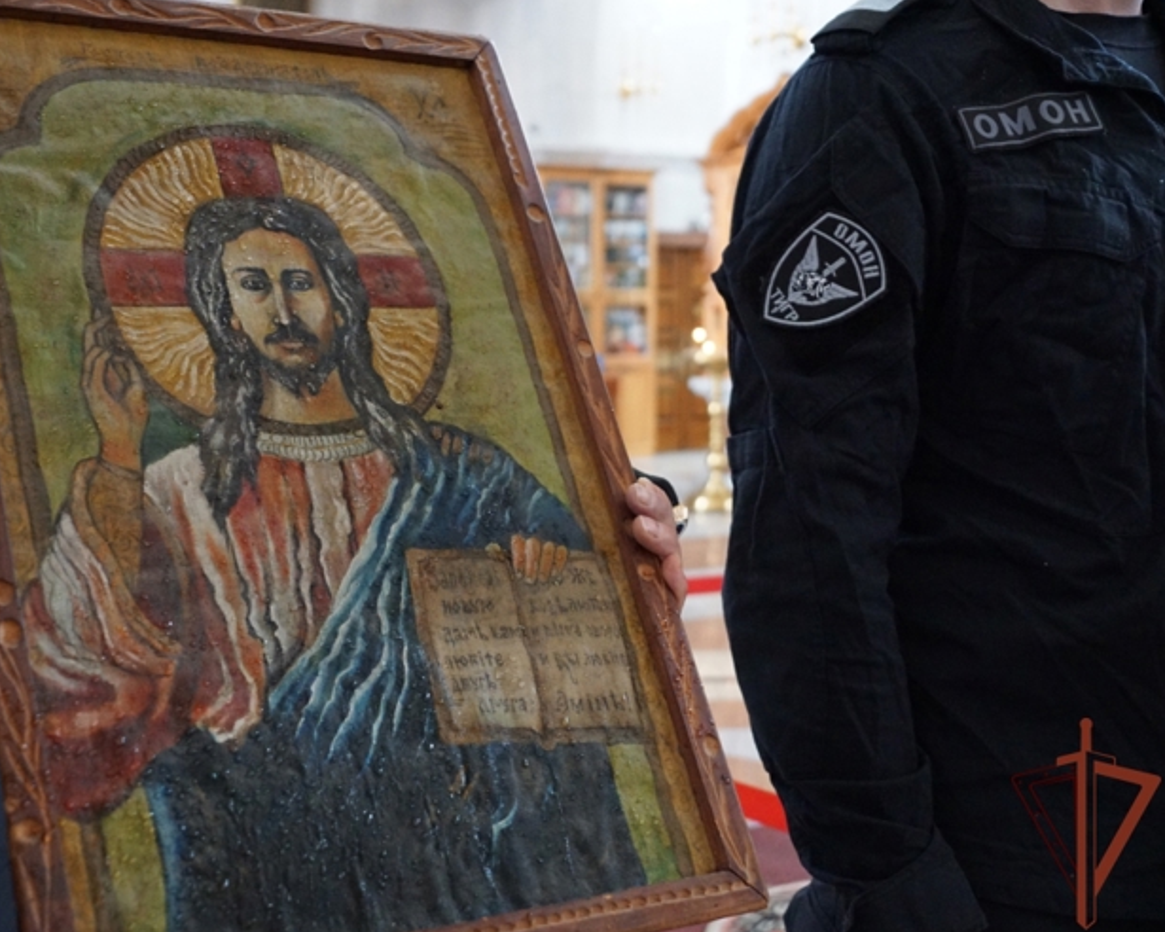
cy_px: 466
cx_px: 461
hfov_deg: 38.6
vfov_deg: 31.5
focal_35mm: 48
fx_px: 1655
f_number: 4
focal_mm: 28
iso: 3200
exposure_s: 1/50
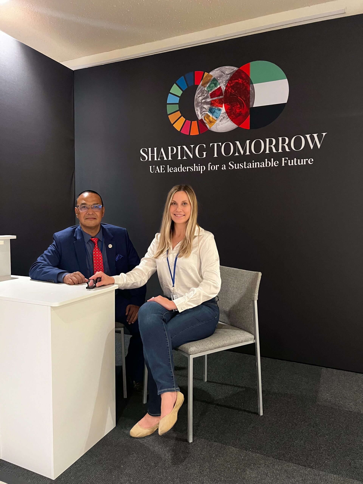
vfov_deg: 67.3
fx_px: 364
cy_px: 242
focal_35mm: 26
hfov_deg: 53.1
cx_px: 182
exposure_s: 1/30
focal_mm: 5.7
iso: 640
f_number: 1.5
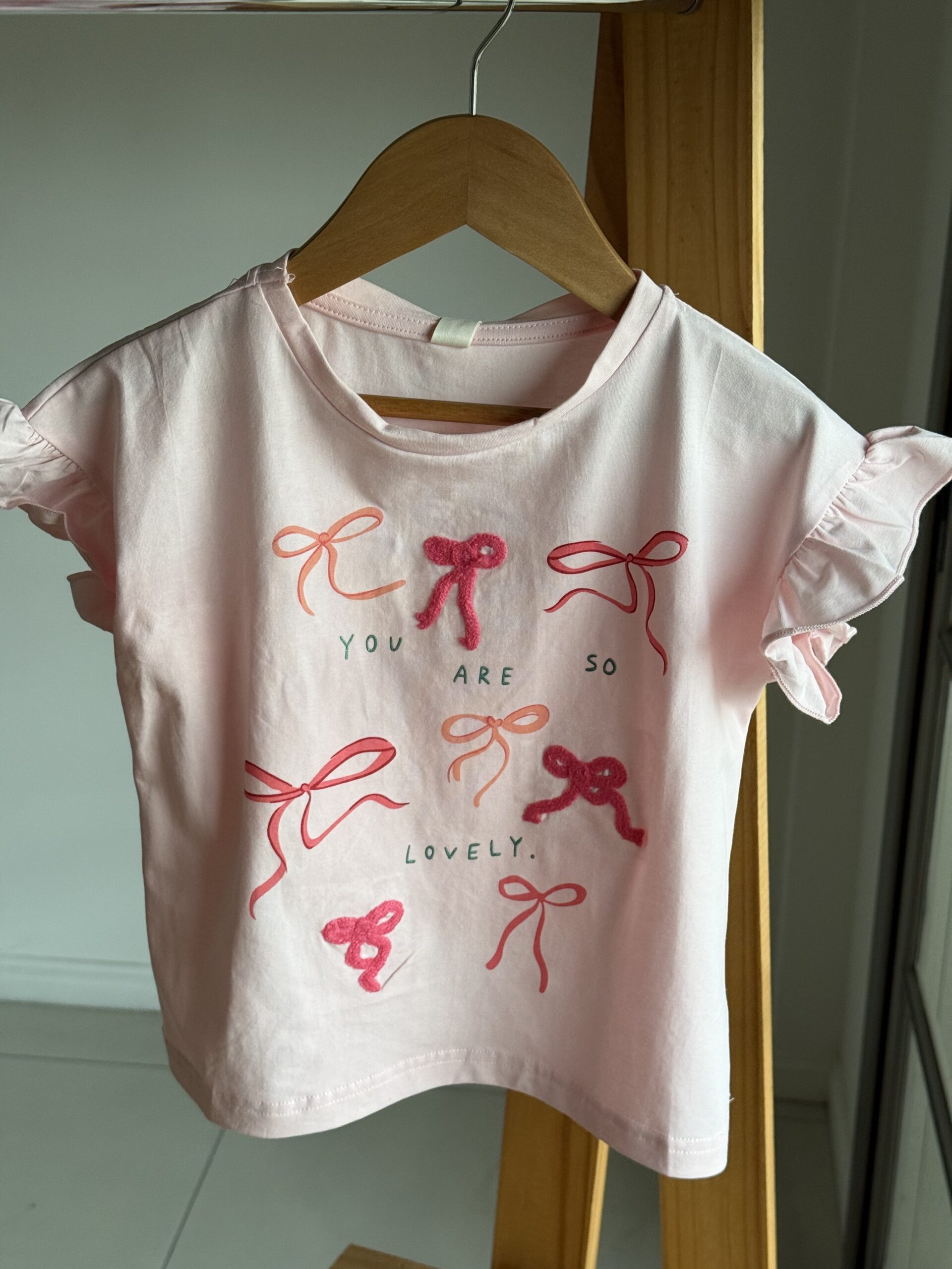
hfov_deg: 30.3
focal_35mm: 48
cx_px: 476
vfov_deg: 39.7
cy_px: 634
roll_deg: -1.6
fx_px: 1760
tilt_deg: -18.0
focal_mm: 6.76
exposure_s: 1/60
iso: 125
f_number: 1.78
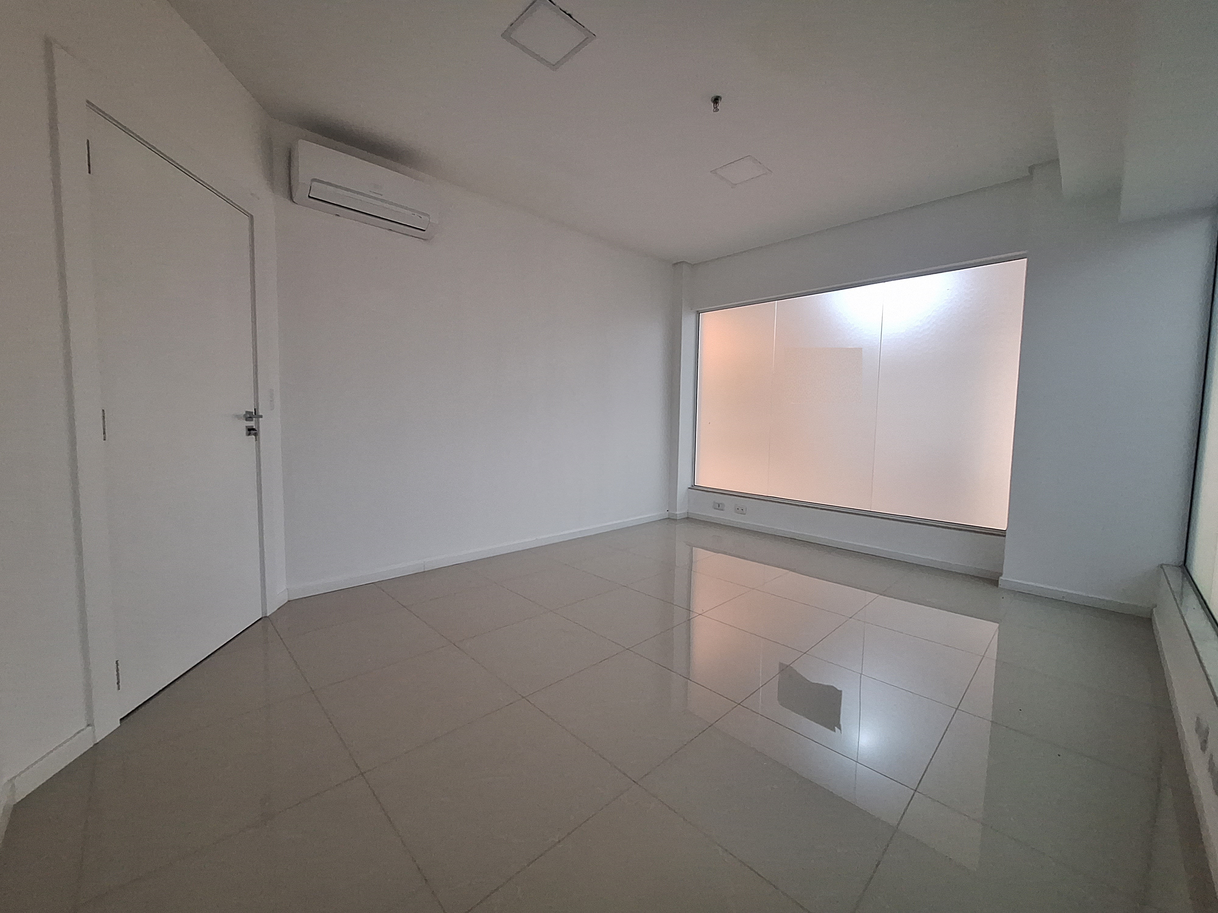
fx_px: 457
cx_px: 609
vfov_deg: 89.9
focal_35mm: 13
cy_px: 456
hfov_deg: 106.2
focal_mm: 1.74
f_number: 2.2
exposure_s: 1/24
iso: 320
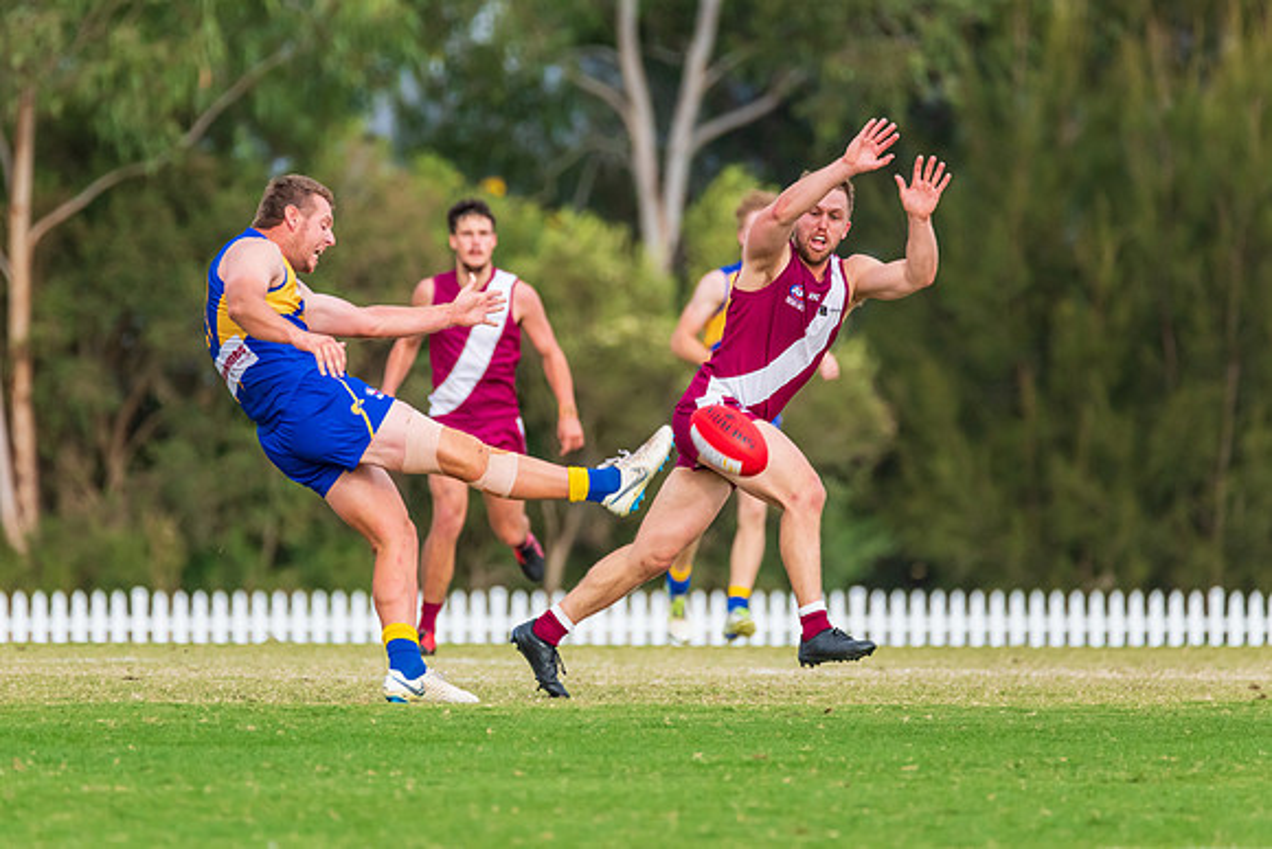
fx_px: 21152
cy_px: 398
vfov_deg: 2.3
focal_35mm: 599
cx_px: 570
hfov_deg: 3.4
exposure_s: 1/1250
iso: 1000
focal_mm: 500
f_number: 7.1
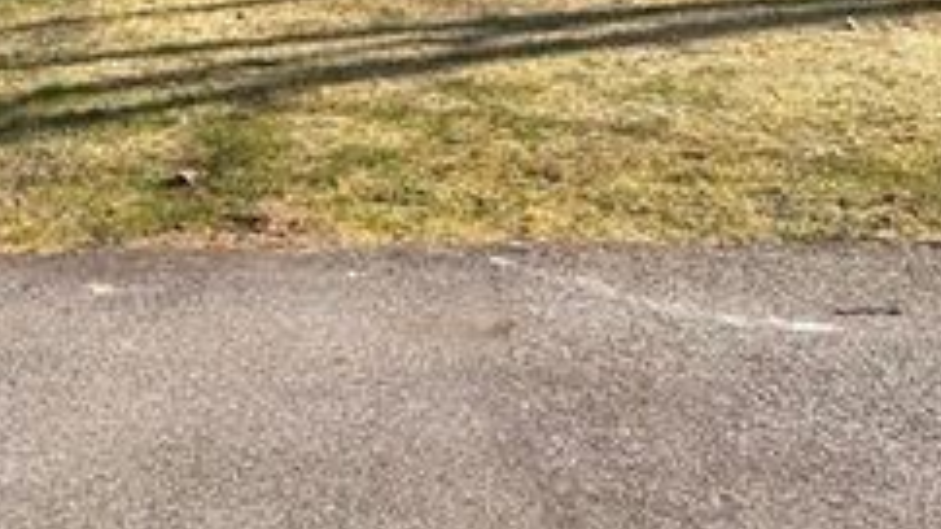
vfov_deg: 16.2
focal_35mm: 72
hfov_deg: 29.2
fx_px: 1796
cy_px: -68
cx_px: 315
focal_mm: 6.86
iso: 80
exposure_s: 1/1517
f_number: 1.78
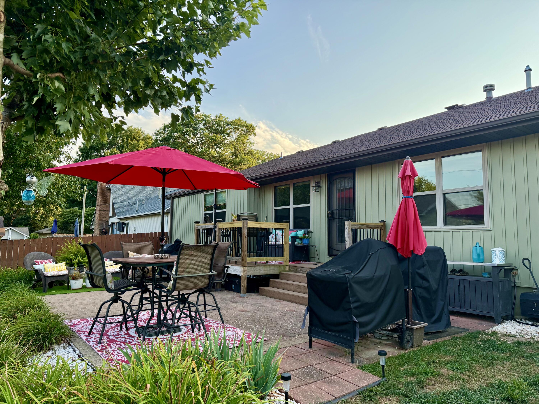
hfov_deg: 71.6
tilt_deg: +6.0
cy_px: 202
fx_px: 374
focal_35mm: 24
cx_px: 270
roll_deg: -1.0
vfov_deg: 56.8
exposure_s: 1/943
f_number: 1.78
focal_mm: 6.76
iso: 100
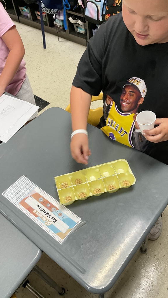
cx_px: 93
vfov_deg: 61.0
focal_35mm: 32
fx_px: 253
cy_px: 149
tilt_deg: -53.2
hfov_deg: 36.7
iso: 100
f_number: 1.8
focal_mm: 3
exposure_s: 1/60
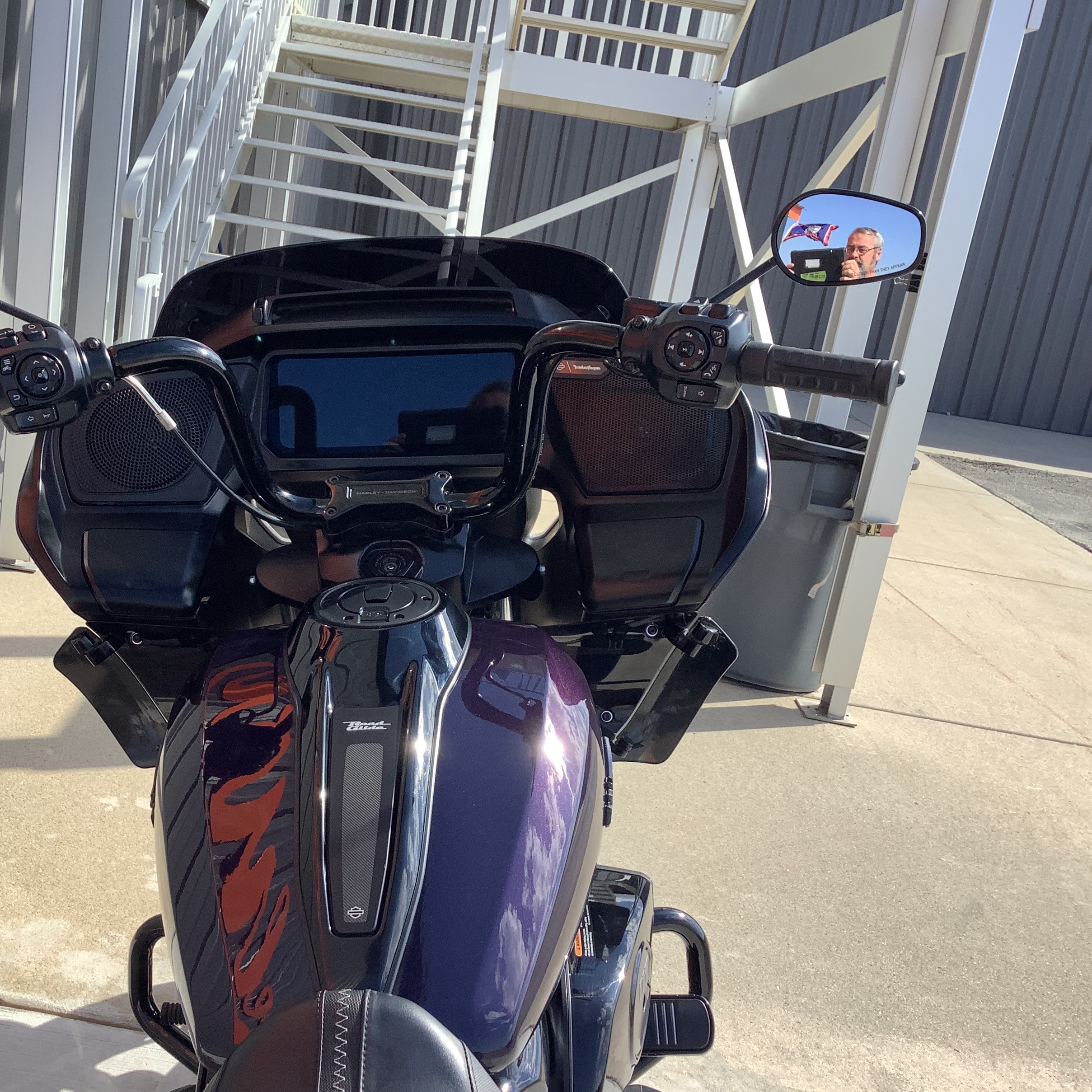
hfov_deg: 44.6
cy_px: 549
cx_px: 419
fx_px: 1321
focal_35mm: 37
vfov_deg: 44.9
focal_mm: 3.3
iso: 25
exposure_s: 1/776
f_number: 2.4
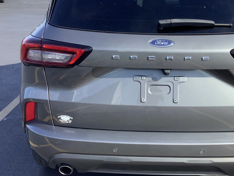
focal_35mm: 52
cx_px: 142
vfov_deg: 28.0
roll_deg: -1.2
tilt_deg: -21.8
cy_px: 91
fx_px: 351
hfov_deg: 36.7
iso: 25
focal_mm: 3.3
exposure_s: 1/418
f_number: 2.4
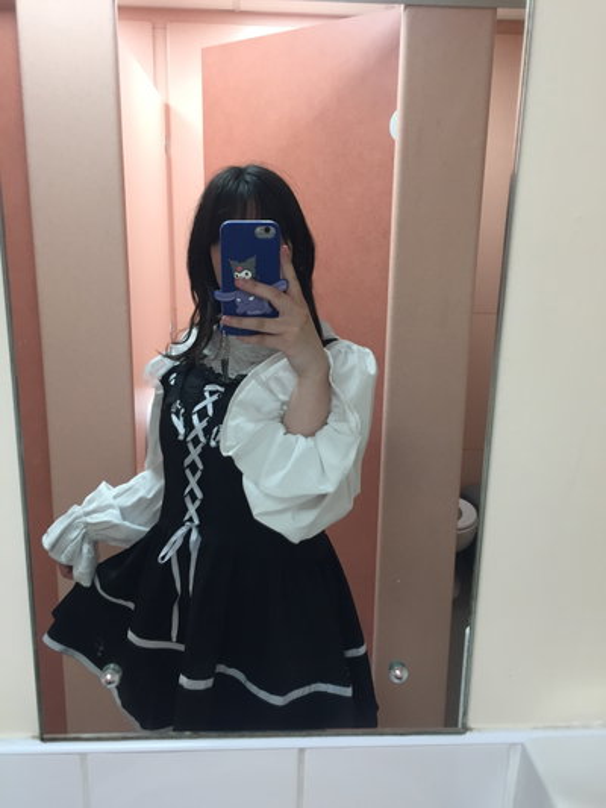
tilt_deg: -13.5
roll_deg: -1.5
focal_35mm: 29
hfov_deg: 48.2
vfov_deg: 61.6
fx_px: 677
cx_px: 303
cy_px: 404
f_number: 2.2
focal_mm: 4.15
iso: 50
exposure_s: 1/33
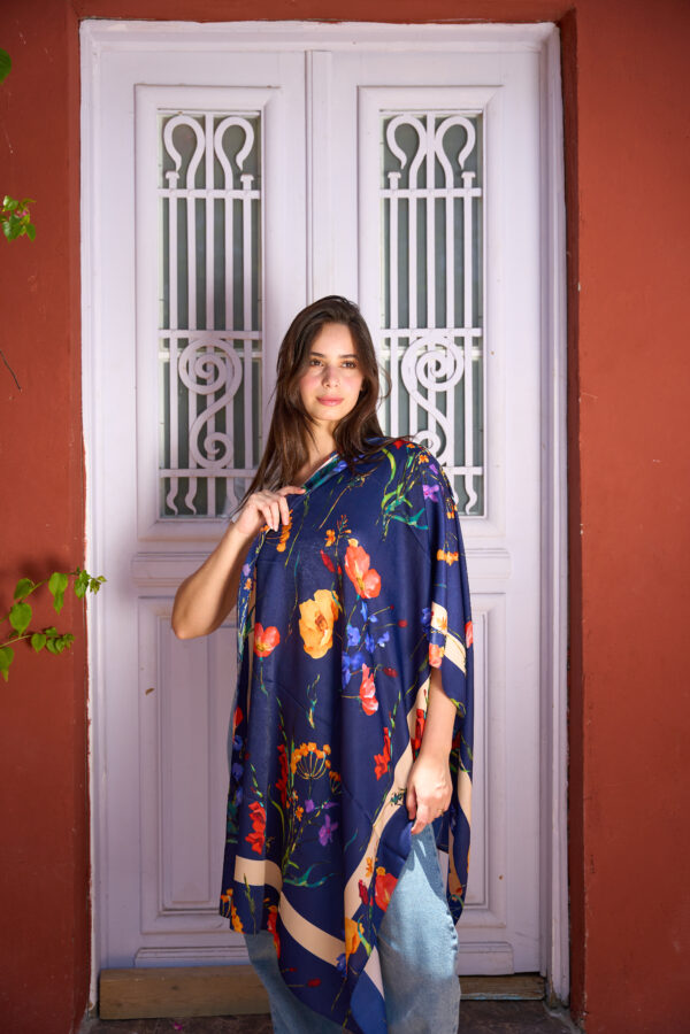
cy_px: 517
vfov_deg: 49.9
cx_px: 345
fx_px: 1113
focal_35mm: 39
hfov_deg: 34.5
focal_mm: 38.7
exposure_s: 1/2500
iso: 400
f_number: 2.8
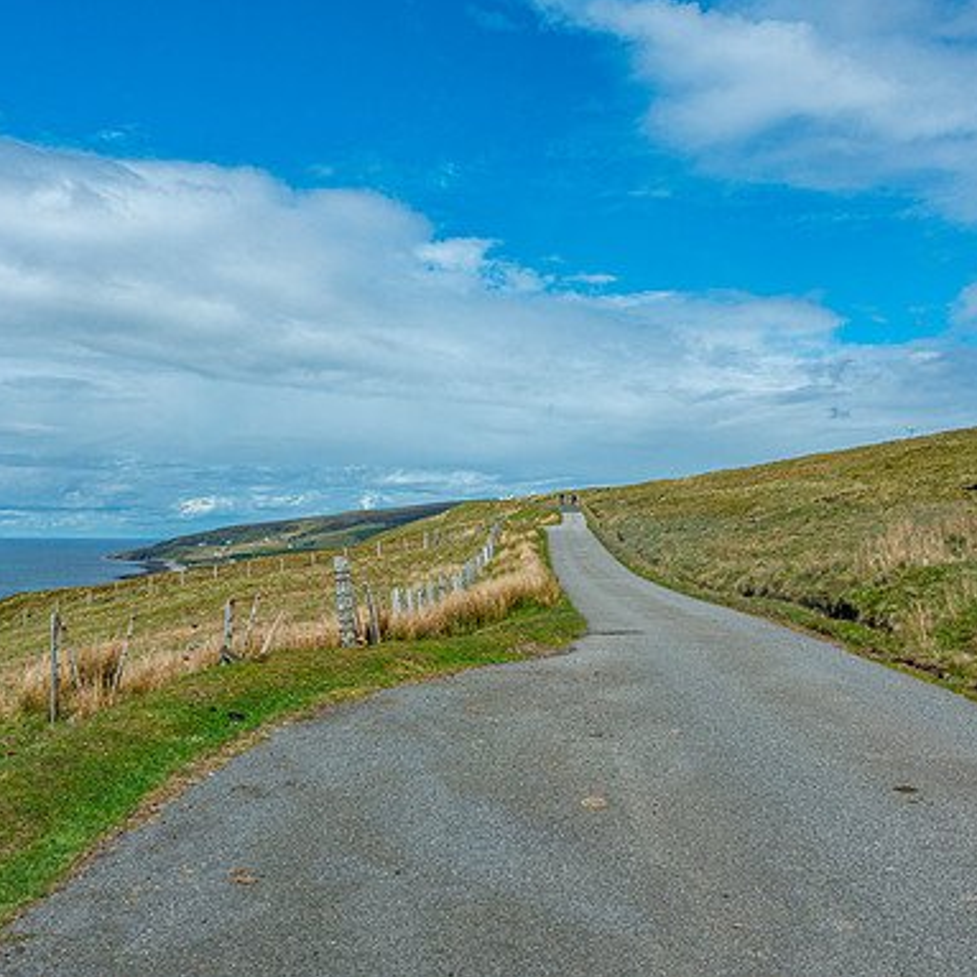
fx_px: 1150
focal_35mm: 36
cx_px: 429
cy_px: 488
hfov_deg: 46.0
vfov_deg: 46.0
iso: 125
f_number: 7.1
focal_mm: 10.42
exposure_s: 1/400
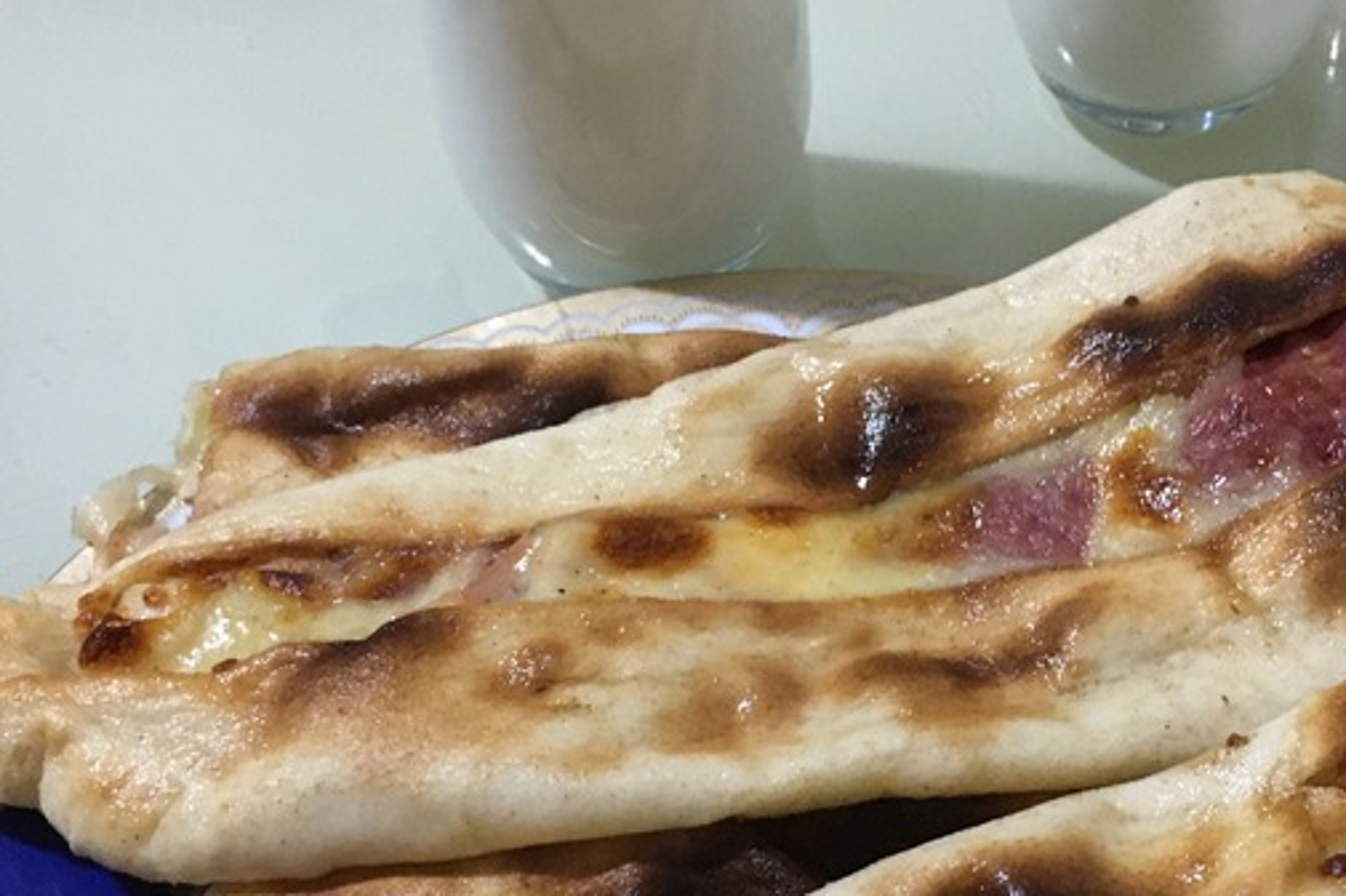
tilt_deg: -53.5
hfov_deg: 36.1
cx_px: 834
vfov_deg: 24.4
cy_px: 637
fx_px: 2055
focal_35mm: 55
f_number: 2.2
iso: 250
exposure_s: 1/33
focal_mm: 4.15
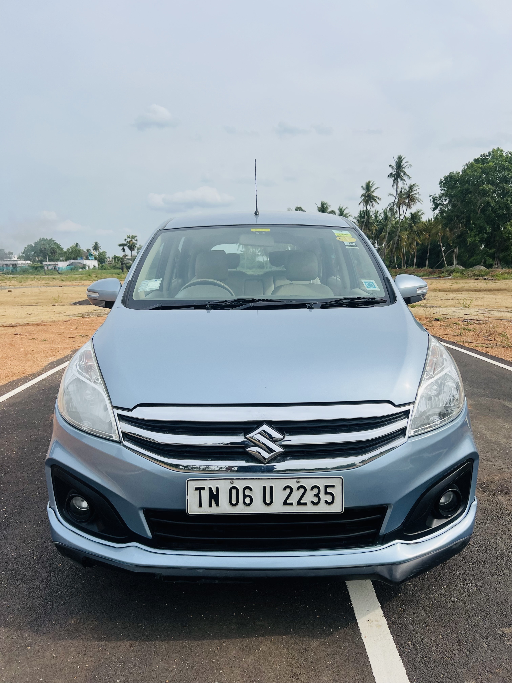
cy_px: 342
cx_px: 256
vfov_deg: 67.3
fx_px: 513
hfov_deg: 53.1
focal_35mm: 26
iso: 50
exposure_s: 1/6211
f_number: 1.5
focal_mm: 5.7
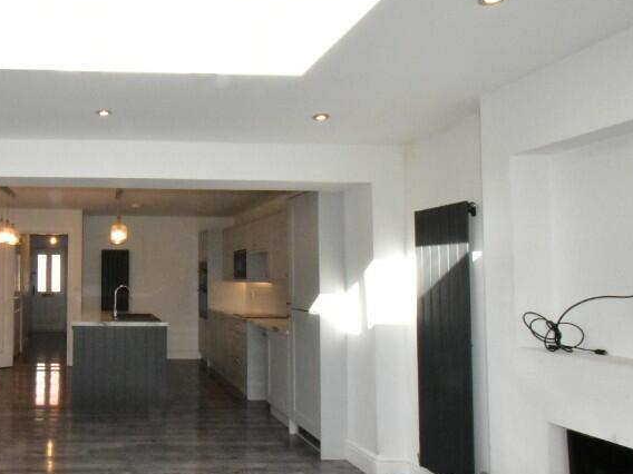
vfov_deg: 53.0
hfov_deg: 60.6
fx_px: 475
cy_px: 256
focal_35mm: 26
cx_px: 108
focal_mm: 10
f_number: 22
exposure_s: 1/200
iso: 9000
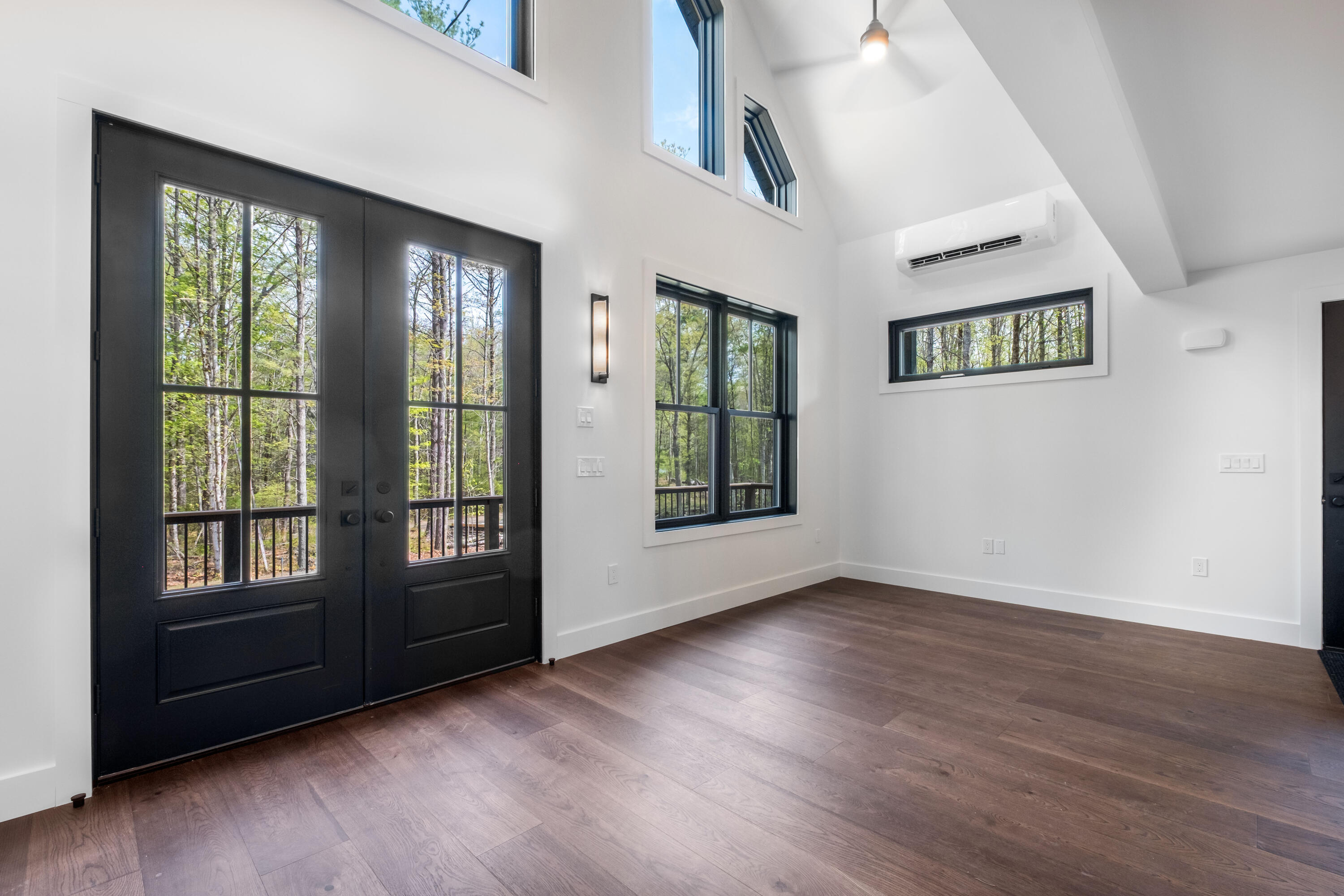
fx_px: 560
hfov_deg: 100.4
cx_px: 672
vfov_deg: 77.3
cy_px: 448
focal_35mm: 15
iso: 400
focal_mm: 10
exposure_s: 1/400
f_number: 8
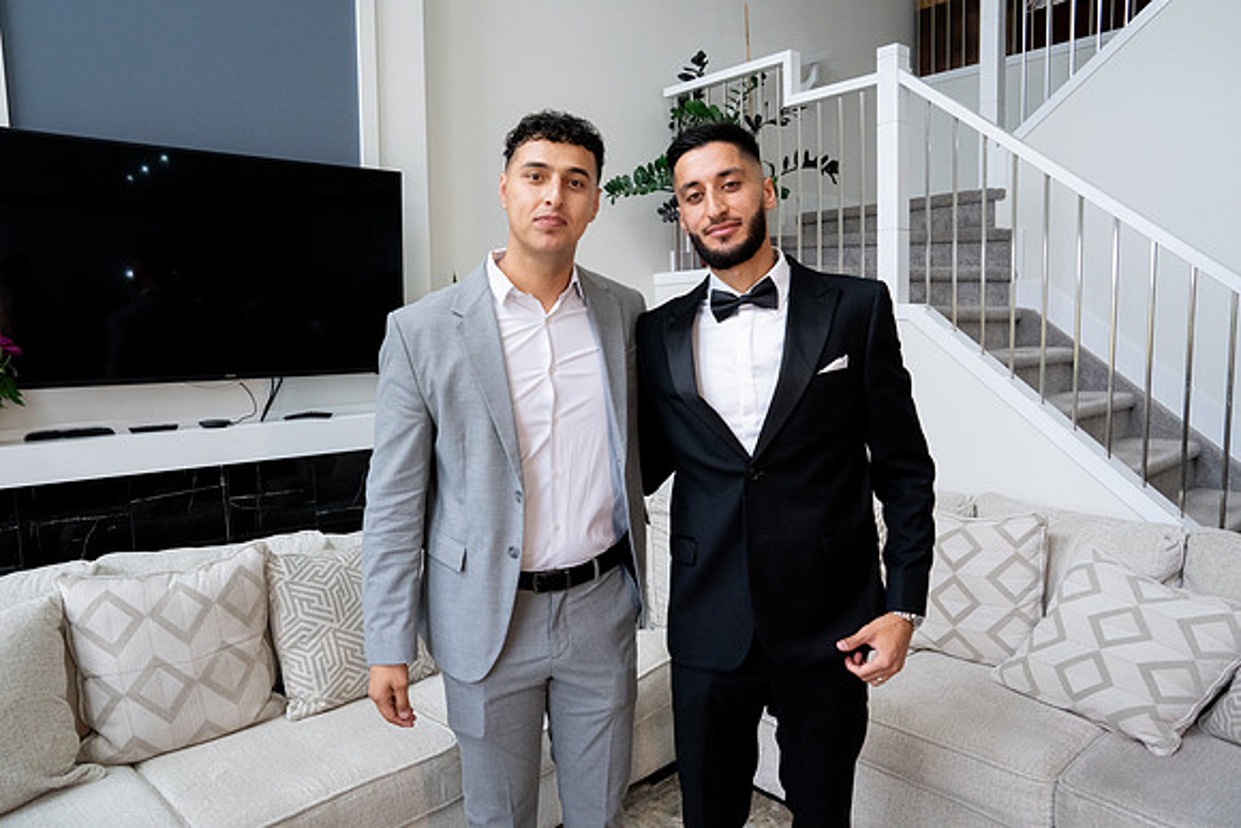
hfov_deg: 73.7
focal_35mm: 24
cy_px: 414
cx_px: 620
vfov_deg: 53.2
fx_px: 827
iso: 5000
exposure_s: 1/160
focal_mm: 24
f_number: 9
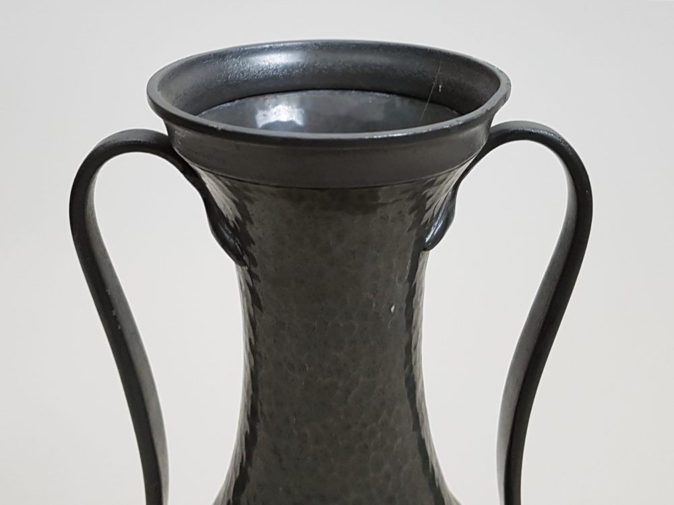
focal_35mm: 26
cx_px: 337
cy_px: 252
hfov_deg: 67.3
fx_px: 506
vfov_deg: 53.1
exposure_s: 1/33
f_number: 1.7
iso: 160
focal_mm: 4.2
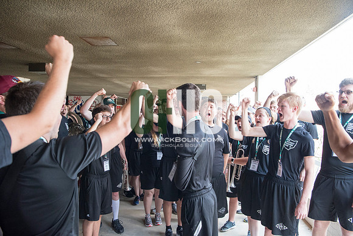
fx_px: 255
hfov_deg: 69.4
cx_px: 176
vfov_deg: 49.6
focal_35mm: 26
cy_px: 118
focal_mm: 26
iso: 2500
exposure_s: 1/250
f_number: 5
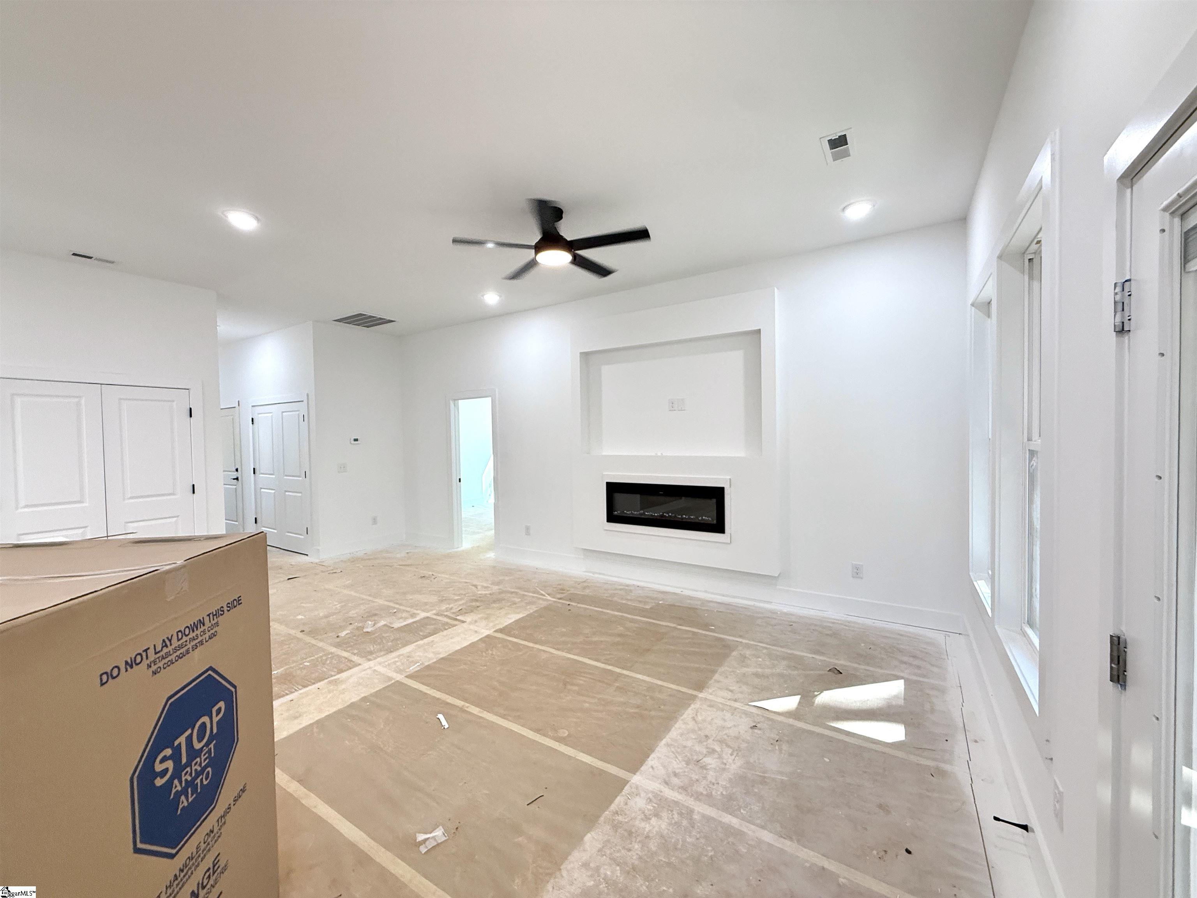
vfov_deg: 85.7
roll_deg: +1.2
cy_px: 449
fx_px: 484
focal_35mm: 14
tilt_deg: -1.6
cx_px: 598
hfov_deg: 102.1
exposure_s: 1/120
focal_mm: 2.22
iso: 200
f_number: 2.2
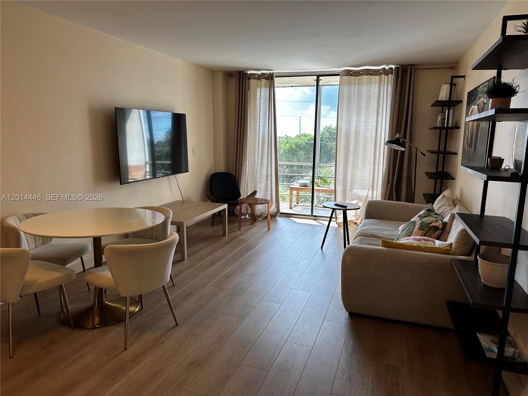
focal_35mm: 24
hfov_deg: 71.6
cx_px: 264
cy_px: 198
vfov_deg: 56.8
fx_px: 366
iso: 80
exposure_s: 1/301
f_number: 1.78
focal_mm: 6.86
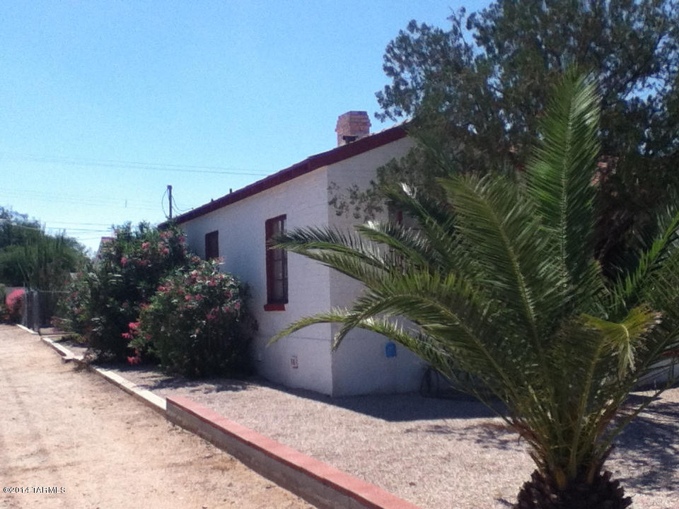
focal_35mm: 32
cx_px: 340
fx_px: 628
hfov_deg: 56.8
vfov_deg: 44.2
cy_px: 254
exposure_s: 1/1813
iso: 80
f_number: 2.4
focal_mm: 3.85
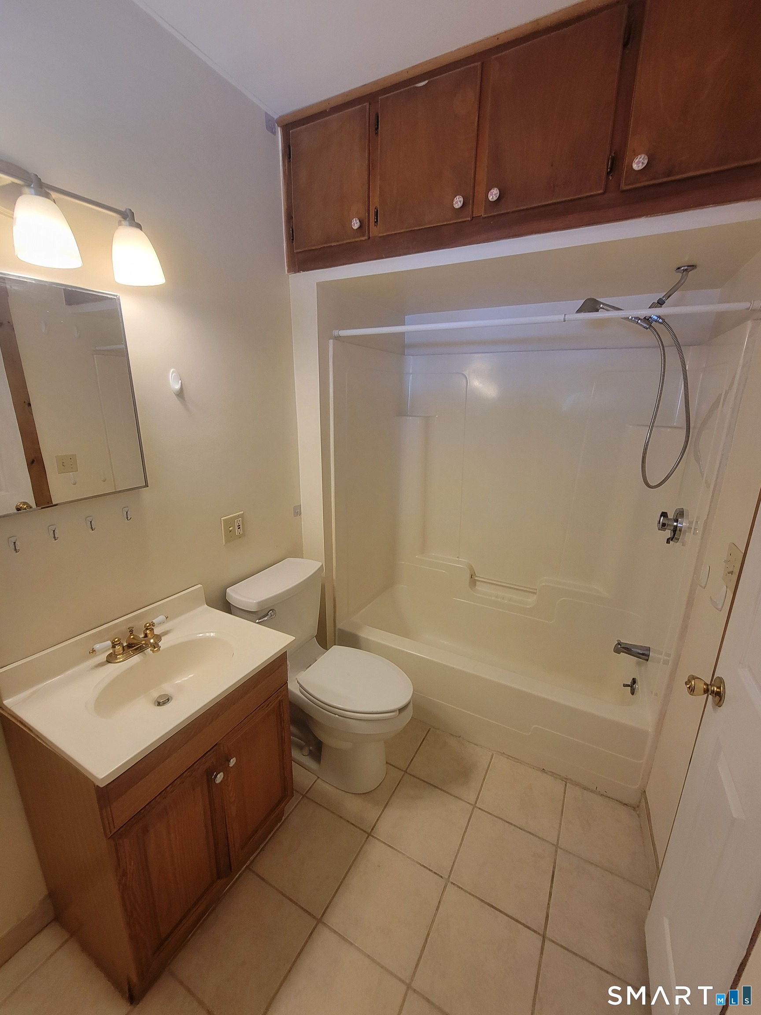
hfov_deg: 89.9
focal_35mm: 13
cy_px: 508
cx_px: 380
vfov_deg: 106.2
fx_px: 381
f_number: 2.2
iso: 125
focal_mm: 2.2
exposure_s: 1/60
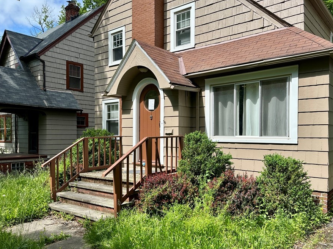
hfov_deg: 63.2
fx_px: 269
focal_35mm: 28
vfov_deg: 49.7
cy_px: 126
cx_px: 191
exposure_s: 1/2967
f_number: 1.78
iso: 80
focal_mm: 6.86
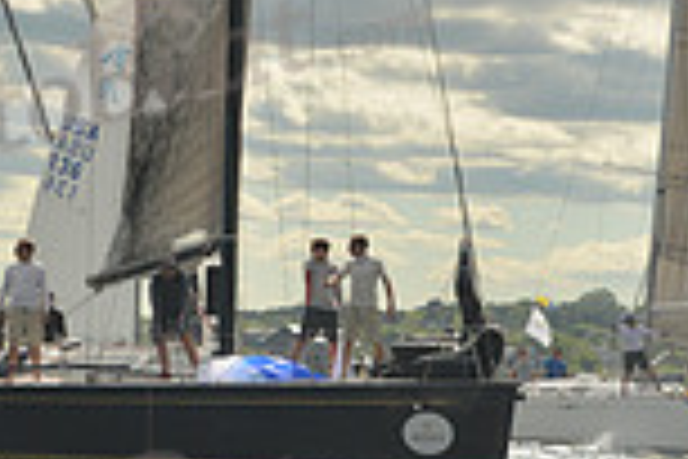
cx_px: -432
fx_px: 5083
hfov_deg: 7.6
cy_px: -83
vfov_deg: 5.1
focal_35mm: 266
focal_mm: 70
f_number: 6.3
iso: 400
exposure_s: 1/640
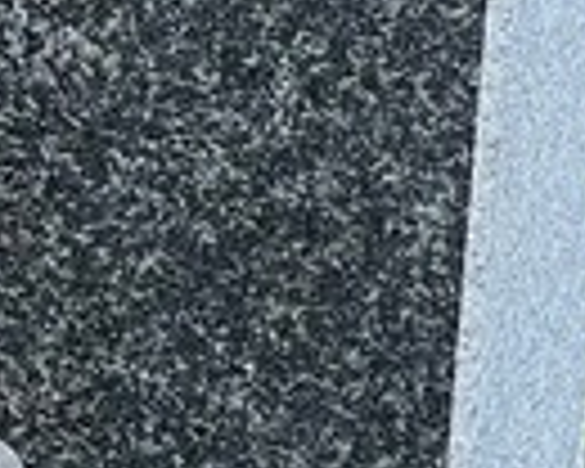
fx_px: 7982
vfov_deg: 3.4
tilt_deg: -34.0
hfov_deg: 4.1
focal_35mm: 461
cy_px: 238
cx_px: -950
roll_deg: +1.7
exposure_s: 1/99
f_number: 2.8
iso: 100
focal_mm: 9
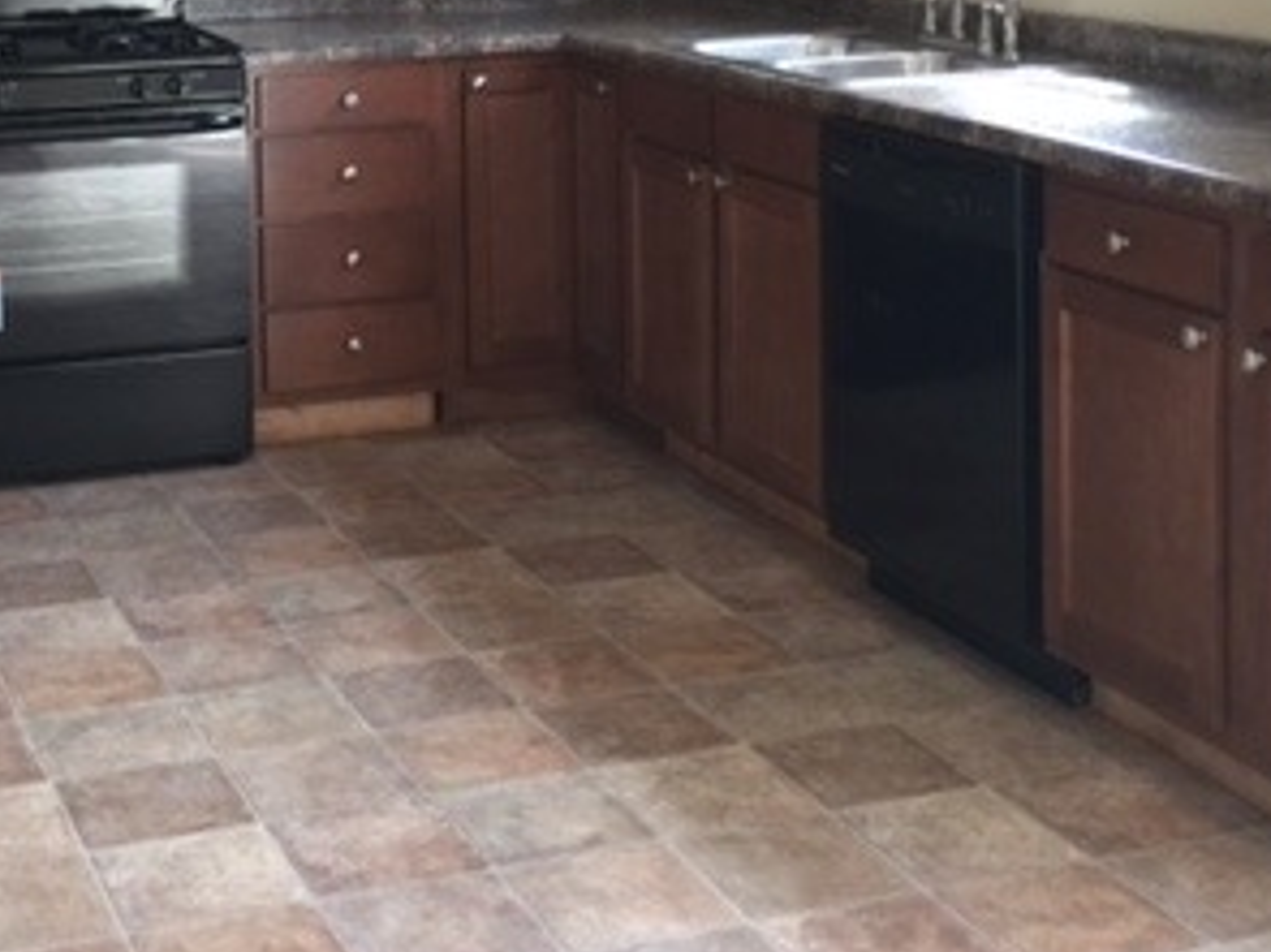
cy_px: 9
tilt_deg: -5.3
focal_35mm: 63
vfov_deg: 22.4
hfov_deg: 30.4
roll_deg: +1.4
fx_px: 2312
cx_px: 371
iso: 32
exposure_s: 1/30
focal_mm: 4.15
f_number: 2.2
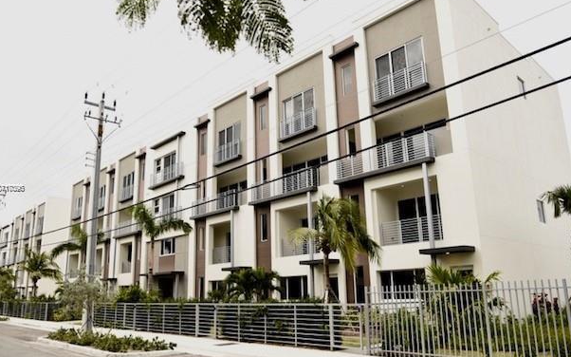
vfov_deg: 47.6
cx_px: 268
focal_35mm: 26
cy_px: 188
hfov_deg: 70.4
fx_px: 405
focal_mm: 24
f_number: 4
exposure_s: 1/250
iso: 100
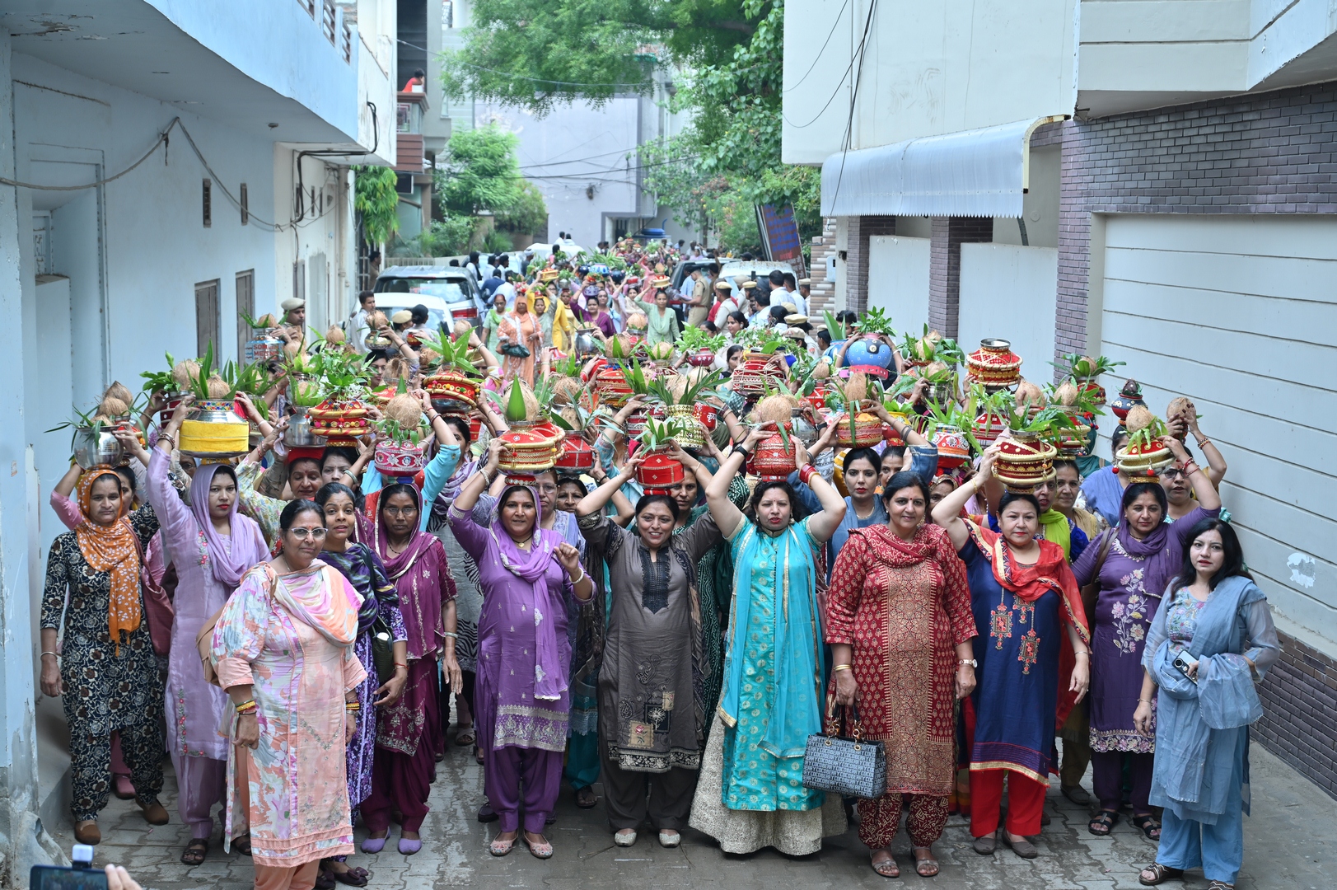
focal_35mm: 51
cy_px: 445
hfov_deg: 38.9
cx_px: 668
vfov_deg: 26.5
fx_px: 1893
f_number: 4.5
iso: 160
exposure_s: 1/200
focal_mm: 51
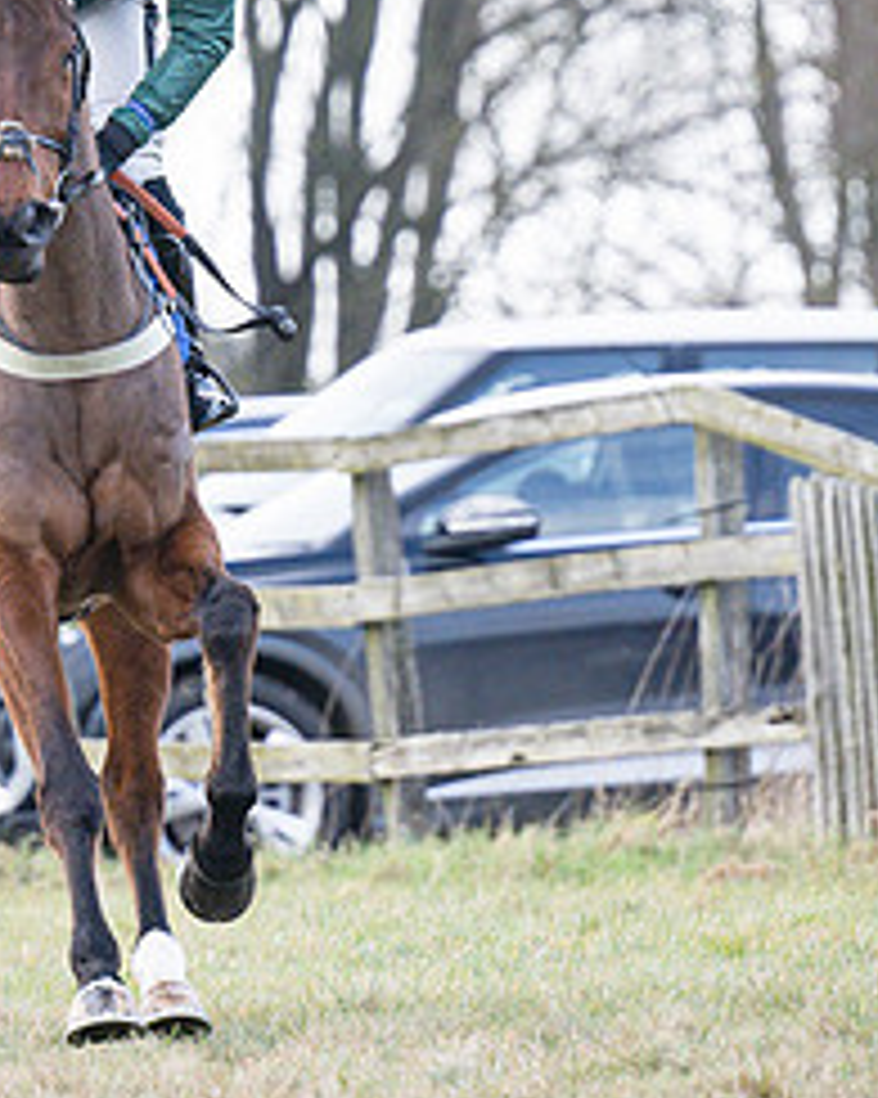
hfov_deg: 1.9
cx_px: 188
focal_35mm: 813
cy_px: 239
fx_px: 26424
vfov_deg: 2.4
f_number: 2.8
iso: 400
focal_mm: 165
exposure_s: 1/1600
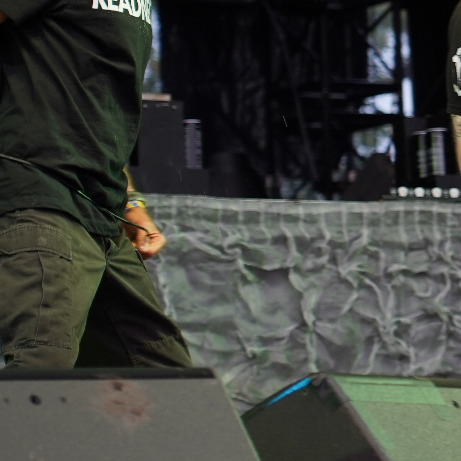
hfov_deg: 6.5
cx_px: 682
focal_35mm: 264
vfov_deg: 6.6
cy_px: 75
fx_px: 3978
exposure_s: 1/125
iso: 320
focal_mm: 79
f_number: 4
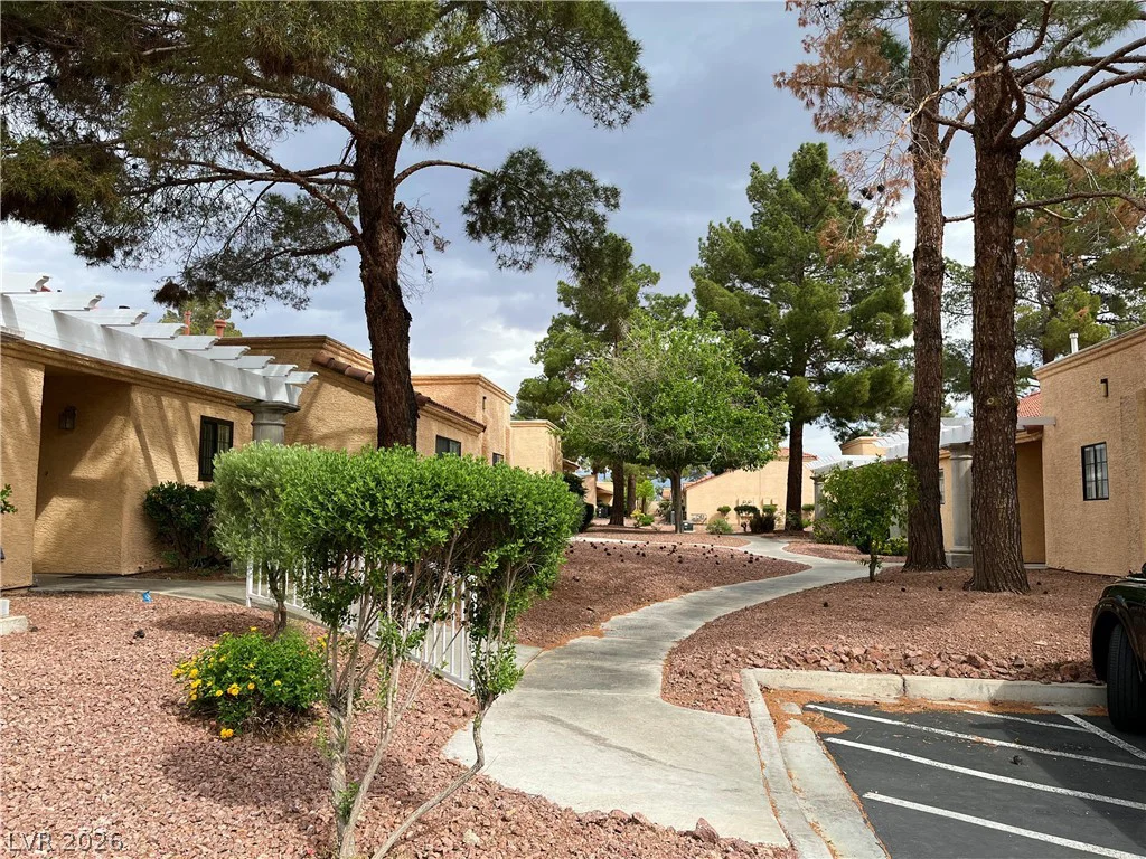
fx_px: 861
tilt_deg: +5.2
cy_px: 430
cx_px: 573
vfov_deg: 53.1
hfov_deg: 67.3
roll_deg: -0.7
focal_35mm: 26
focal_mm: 5.1
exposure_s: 1/1957
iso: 50
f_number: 1.6
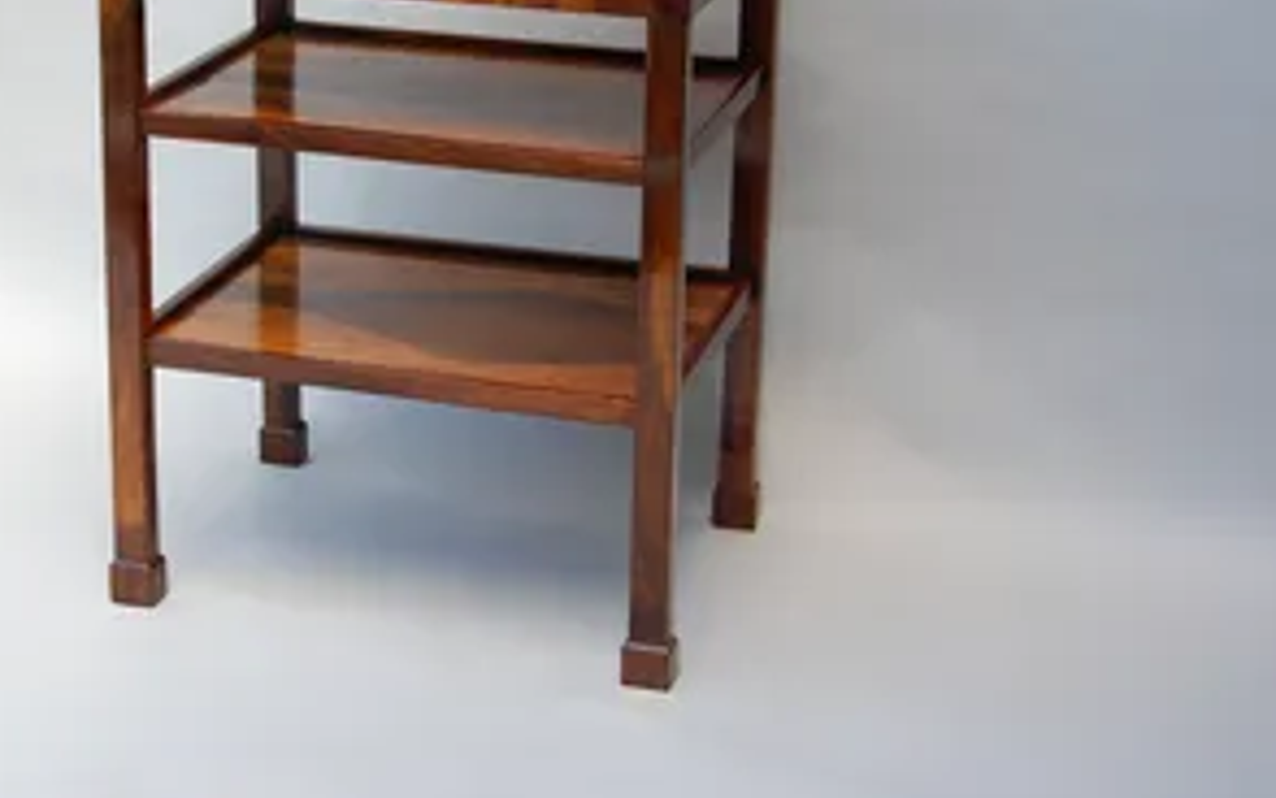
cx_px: 421
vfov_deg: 16.5
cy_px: 226
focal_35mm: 79
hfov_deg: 26.0
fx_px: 2748
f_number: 5
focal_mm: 38
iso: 400
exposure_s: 1/100
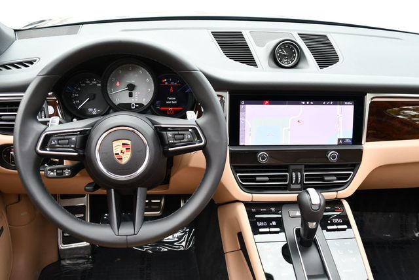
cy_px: 140
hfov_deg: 53.1
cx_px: 210
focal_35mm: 36
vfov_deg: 36.9
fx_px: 419
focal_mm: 18
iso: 500
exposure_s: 1/250
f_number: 3.5
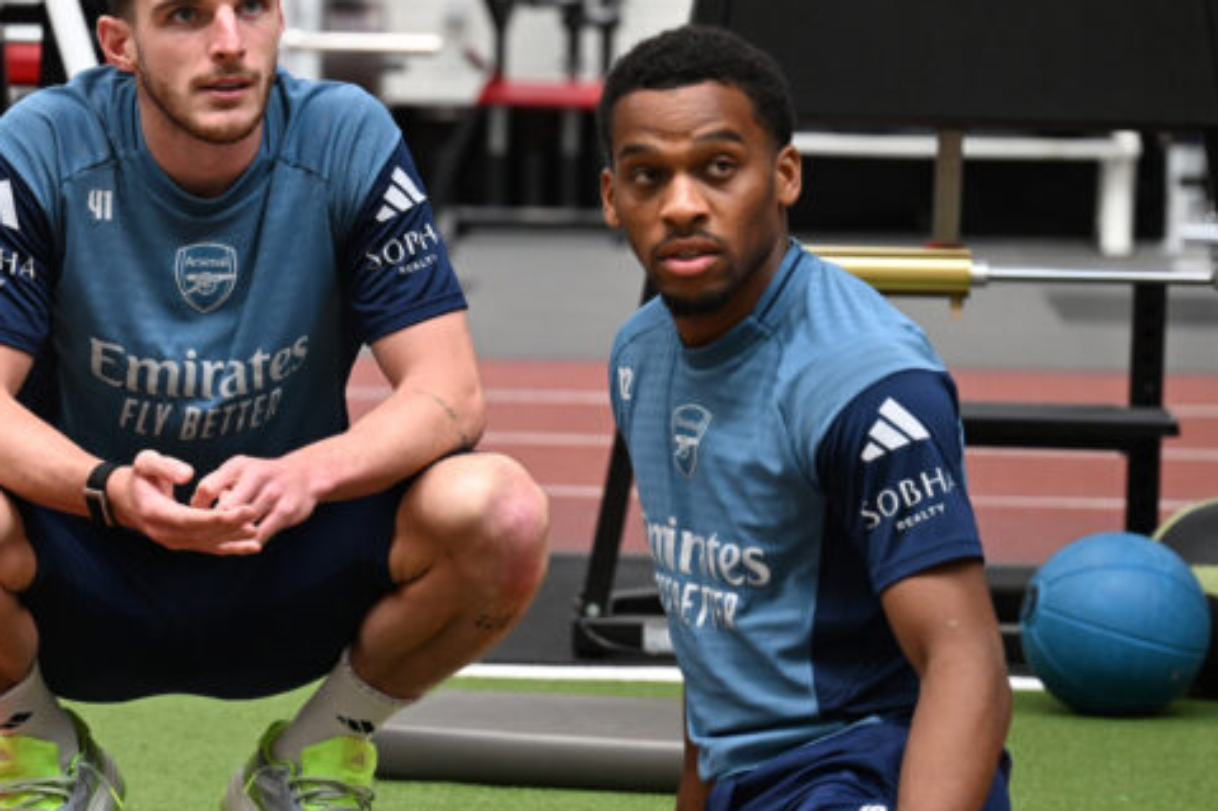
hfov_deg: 10.9
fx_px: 6358
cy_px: 445
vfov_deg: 7.3
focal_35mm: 188
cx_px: 254
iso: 1000
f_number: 2.8
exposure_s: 1/800
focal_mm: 79
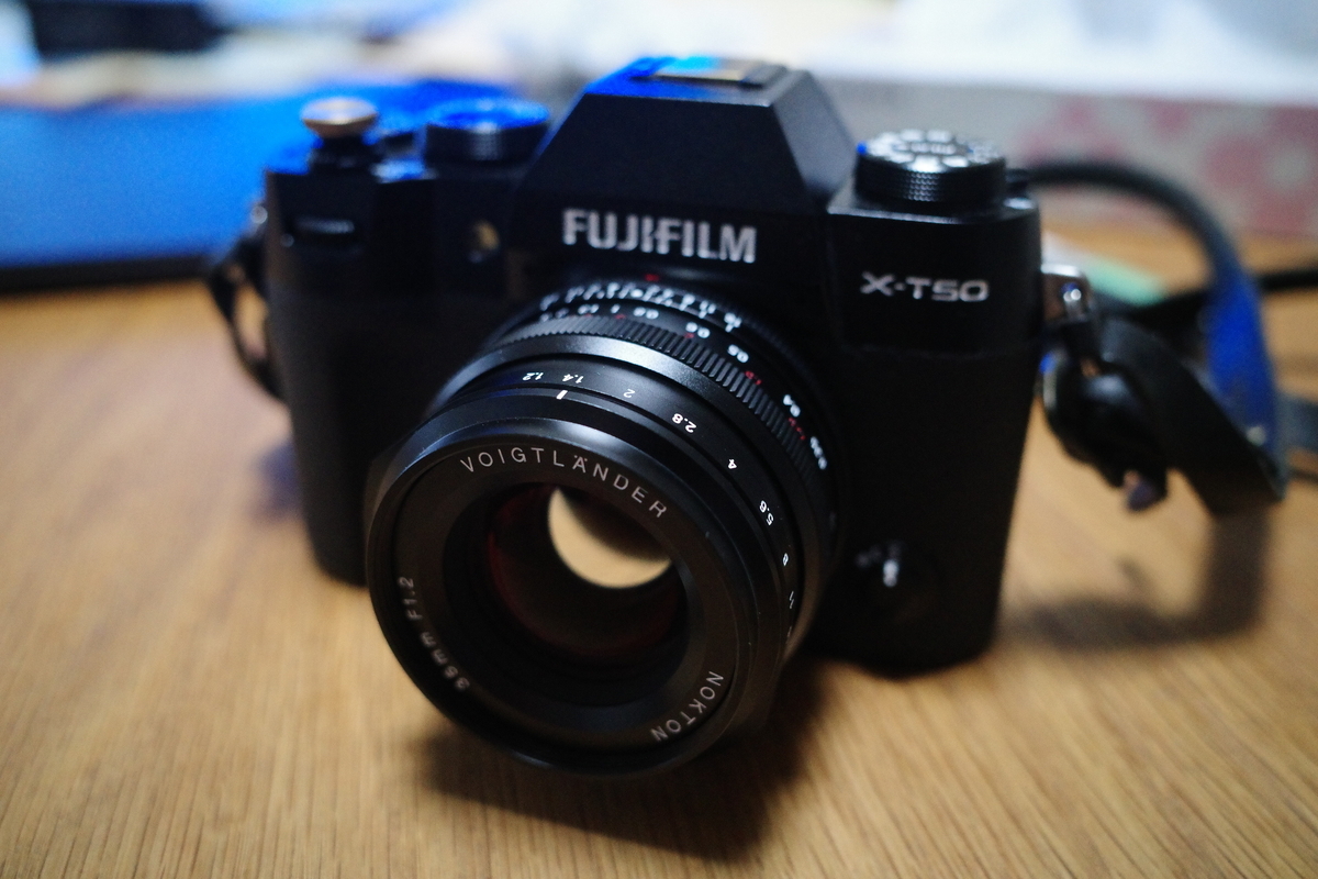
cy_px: 440
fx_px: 1025
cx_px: 659
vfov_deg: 46.4
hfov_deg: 65.5
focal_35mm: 28
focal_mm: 18.3
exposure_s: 1/30
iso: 5000
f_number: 2.8
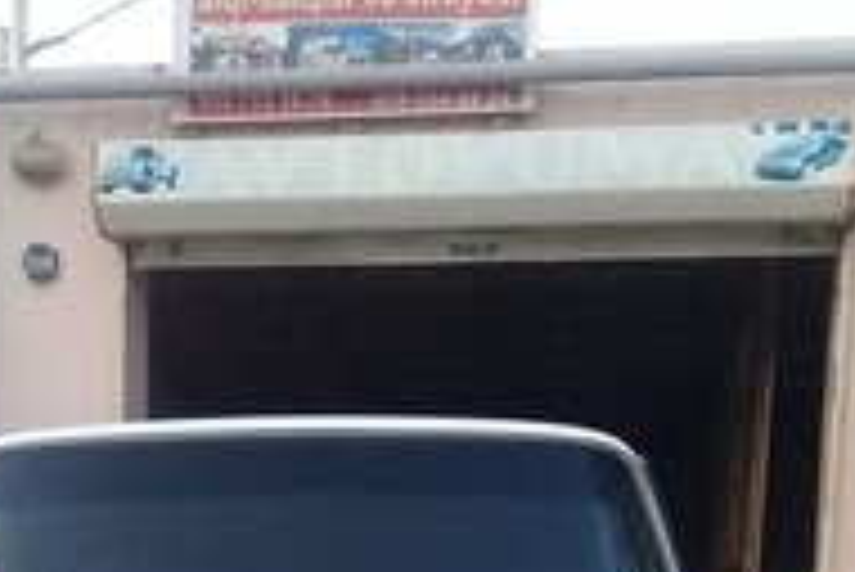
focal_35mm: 84
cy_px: 1108
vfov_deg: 14.0
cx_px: 266
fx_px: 1996
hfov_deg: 24.0
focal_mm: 3.3
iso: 80
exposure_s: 1/100
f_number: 2.2
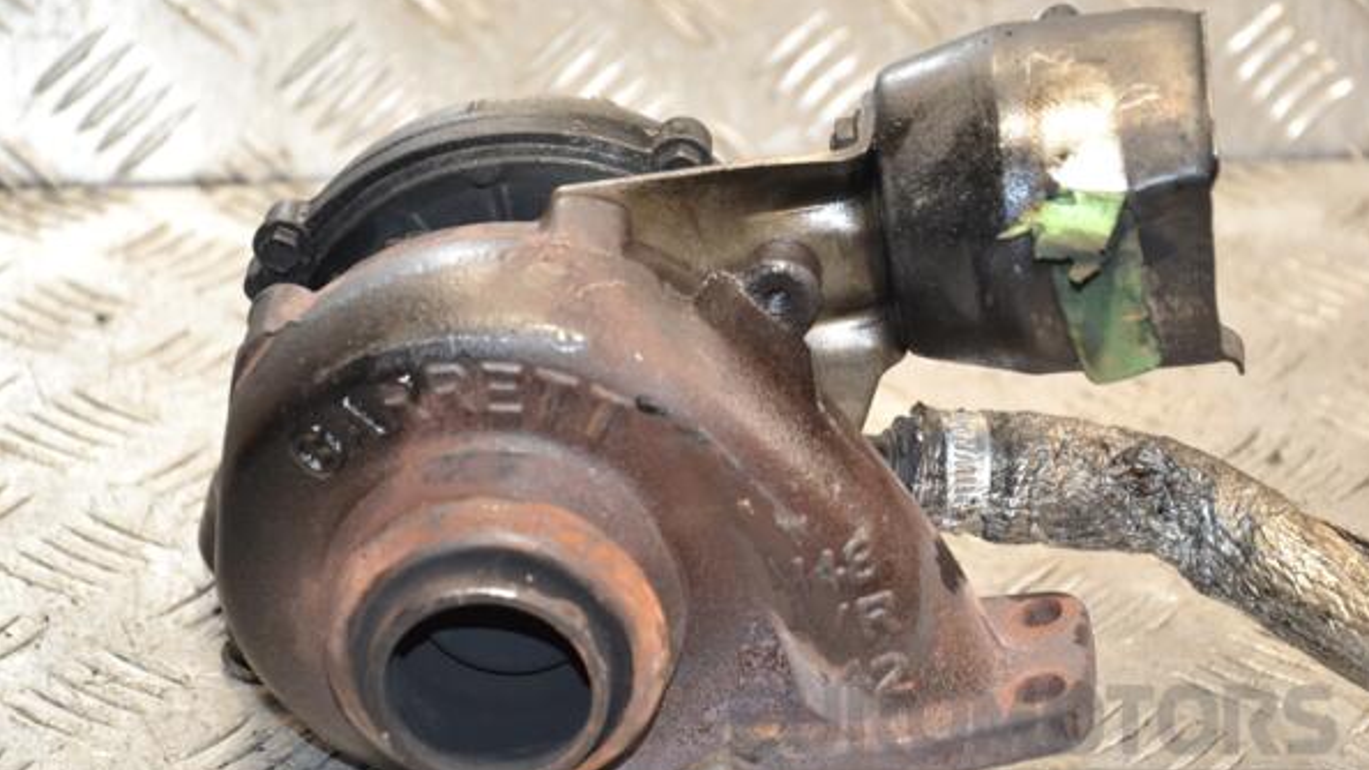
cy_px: 413
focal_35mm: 146
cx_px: 689
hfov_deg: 14.7
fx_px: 5299
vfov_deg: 8.3
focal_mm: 92
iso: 800
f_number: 5.6
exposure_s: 1/60
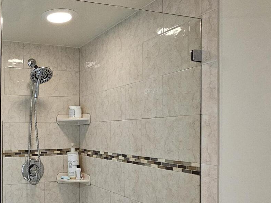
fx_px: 258
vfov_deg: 42.2
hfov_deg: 50.1
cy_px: 140
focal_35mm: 33
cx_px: 34
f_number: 2.2
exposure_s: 1/40
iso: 400
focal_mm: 2.2
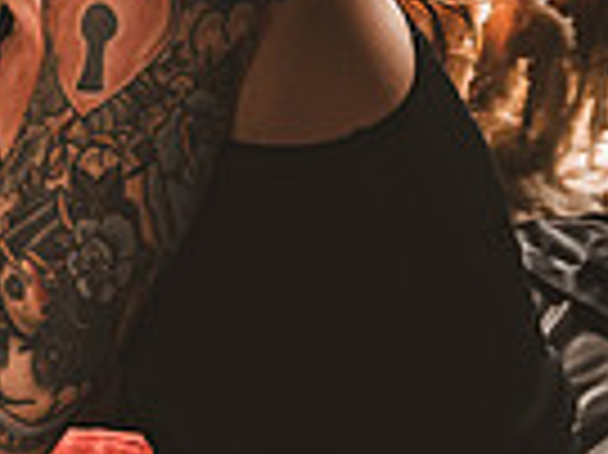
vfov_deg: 12.7
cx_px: -302
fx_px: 2036
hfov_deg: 15.6
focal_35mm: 116
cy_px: 119
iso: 800
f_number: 2.8
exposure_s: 1/200
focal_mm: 28
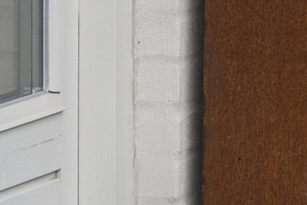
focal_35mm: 635
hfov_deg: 3.2
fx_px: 5417
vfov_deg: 2.1
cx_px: 698
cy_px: -429
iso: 200
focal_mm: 56
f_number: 5.6
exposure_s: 1/160
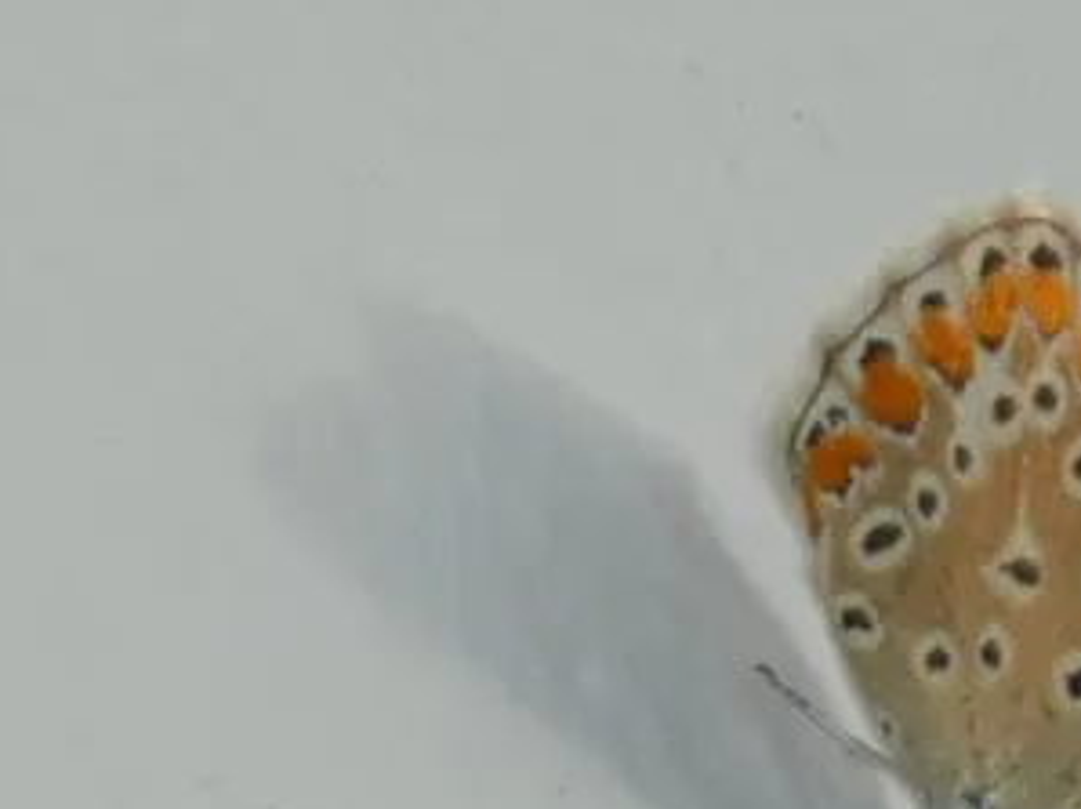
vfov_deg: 0.9
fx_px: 49426
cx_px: 1023
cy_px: 653
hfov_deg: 1.3
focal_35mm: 1584
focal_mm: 132.1
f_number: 5.6
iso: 80
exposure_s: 1/400
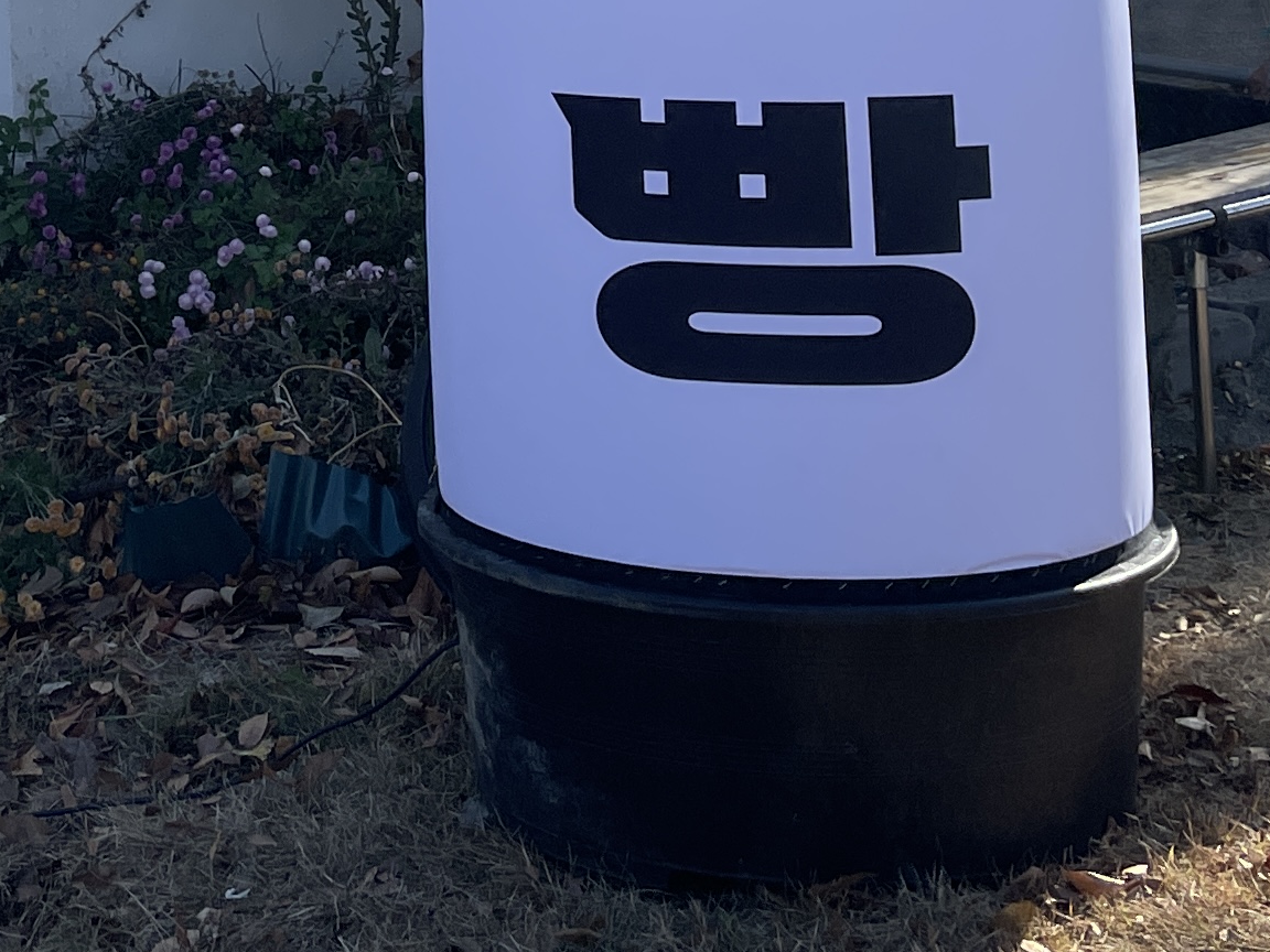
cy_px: -575
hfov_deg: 21.0
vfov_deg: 14.8
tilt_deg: +3.5
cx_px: 69
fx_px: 3339
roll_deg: +1.2
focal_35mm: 91
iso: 32
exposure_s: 1/1795
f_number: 1.6
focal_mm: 4.2
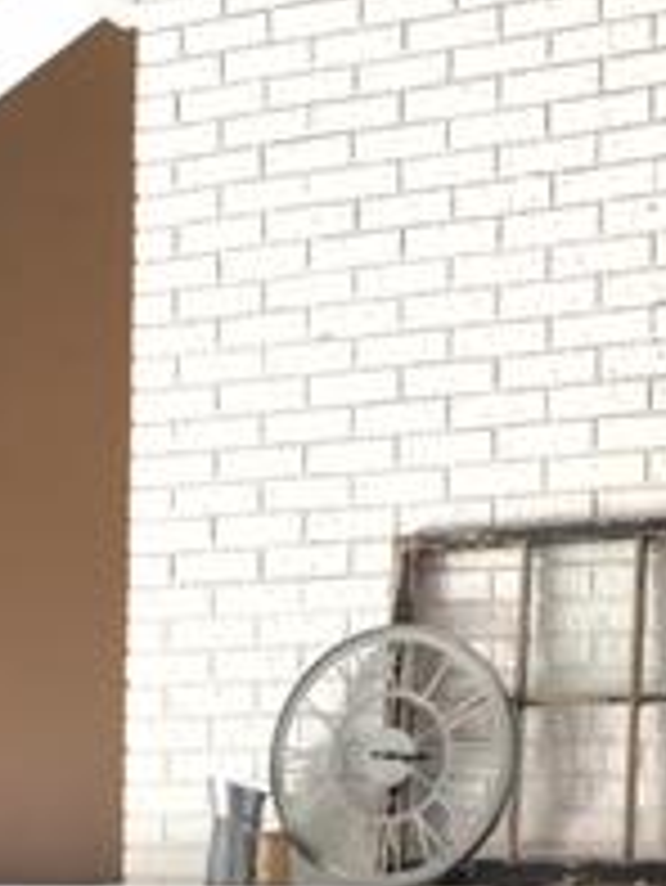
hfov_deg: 15.7
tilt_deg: +1.2
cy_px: 949
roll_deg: -1.9
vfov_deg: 20.0
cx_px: 382
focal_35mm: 94
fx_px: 2409
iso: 25
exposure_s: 1/15
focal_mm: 4.15
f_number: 2.2
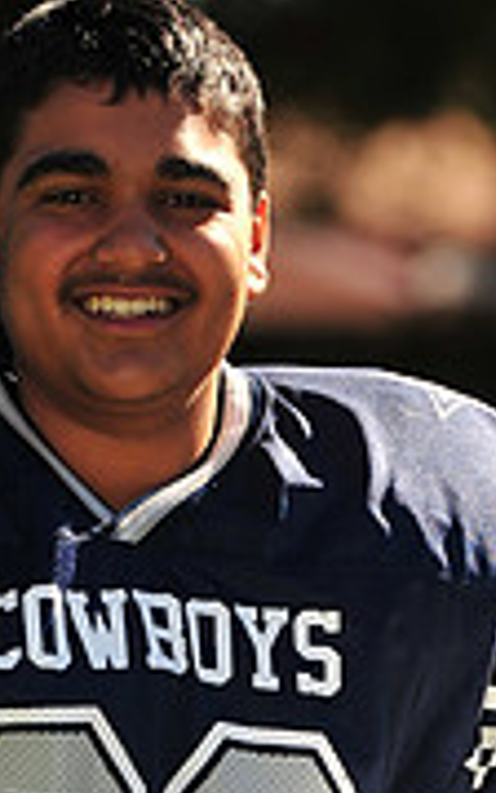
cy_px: 1001
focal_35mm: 529
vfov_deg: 4.0
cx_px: 159
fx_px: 11432
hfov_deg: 2.5
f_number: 4.5
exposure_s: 1/1000
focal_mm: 160
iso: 200
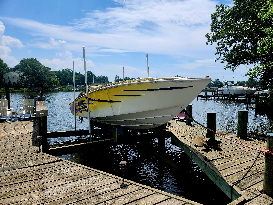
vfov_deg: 58.9
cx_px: 136
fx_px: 181
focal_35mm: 23
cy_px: 102
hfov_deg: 73.9
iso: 20
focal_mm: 5.4
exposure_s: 1/3333
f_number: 1.8
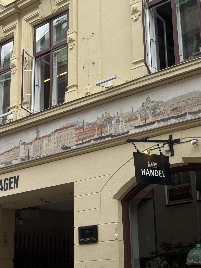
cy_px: 64
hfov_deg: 19.6
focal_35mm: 75
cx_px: 79
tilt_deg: +23.2
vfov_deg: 25.6
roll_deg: -0.3
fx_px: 581
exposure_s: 1/885
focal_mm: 6.76
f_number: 1.78
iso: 64
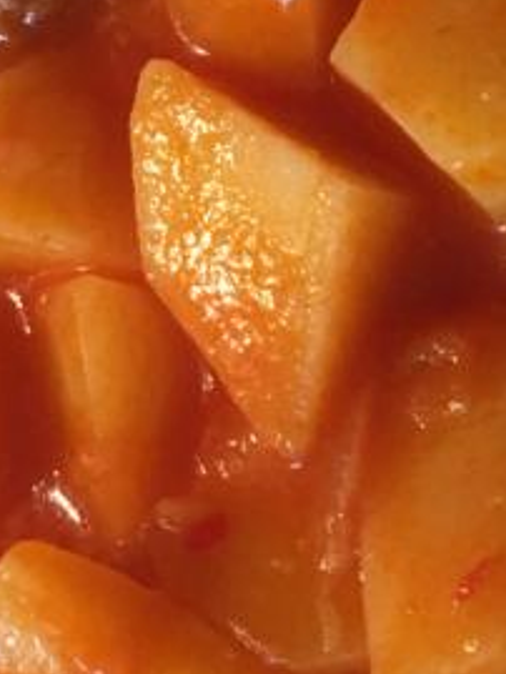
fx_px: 1928
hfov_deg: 14.8
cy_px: 43
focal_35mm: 99
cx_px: 433
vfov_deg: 19.4
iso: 200
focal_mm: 4.15
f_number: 2.2
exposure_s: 1/17
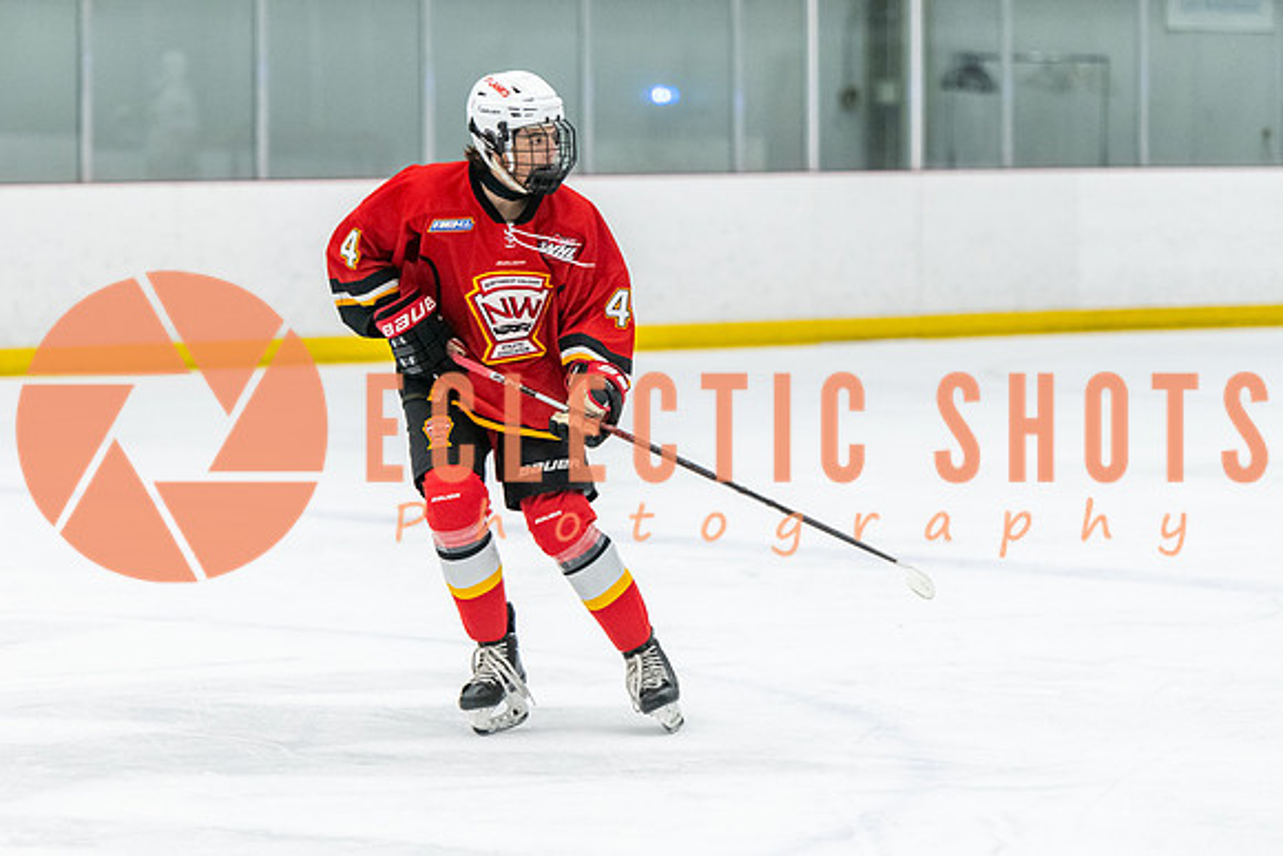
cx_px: 482
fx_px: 6232
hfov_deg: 11.7
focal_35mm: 175
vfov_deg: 7.9
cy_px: 396
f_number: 2.8
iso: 3200
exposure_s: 1/800
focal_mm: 125
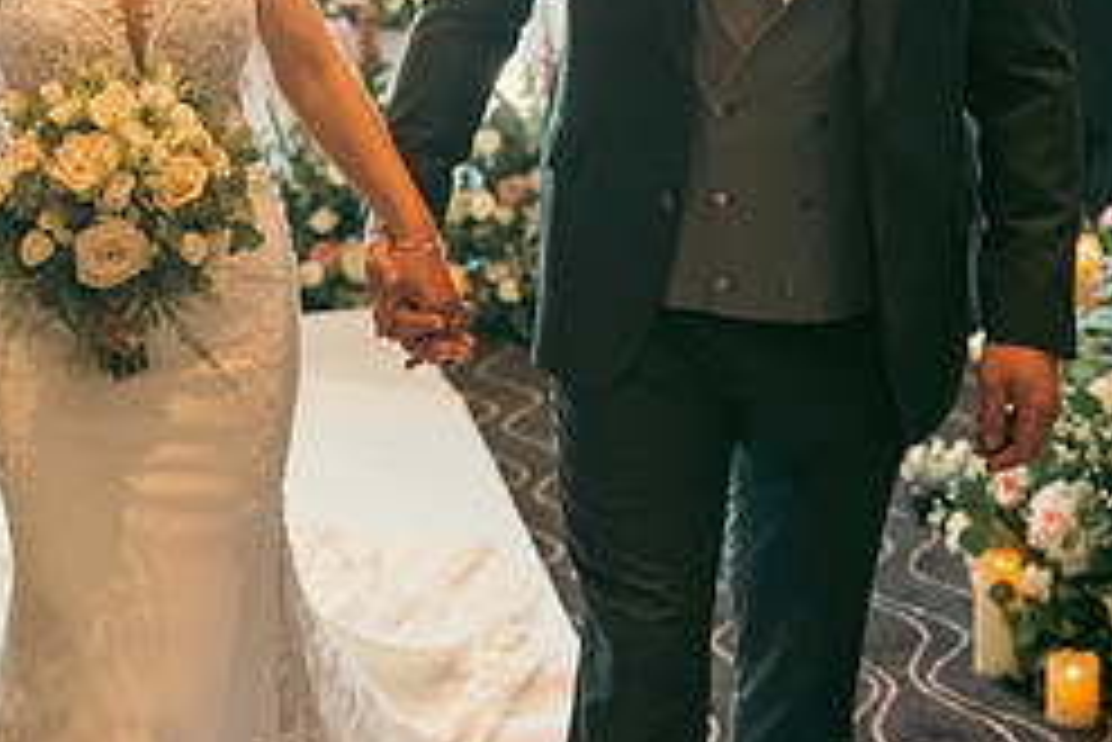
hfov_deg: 21.5
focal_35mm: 94
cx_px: 261
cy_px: 16
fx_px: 2905
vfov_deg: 14.4
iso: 1600
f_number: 3.5
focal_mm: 40
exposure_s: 1/160
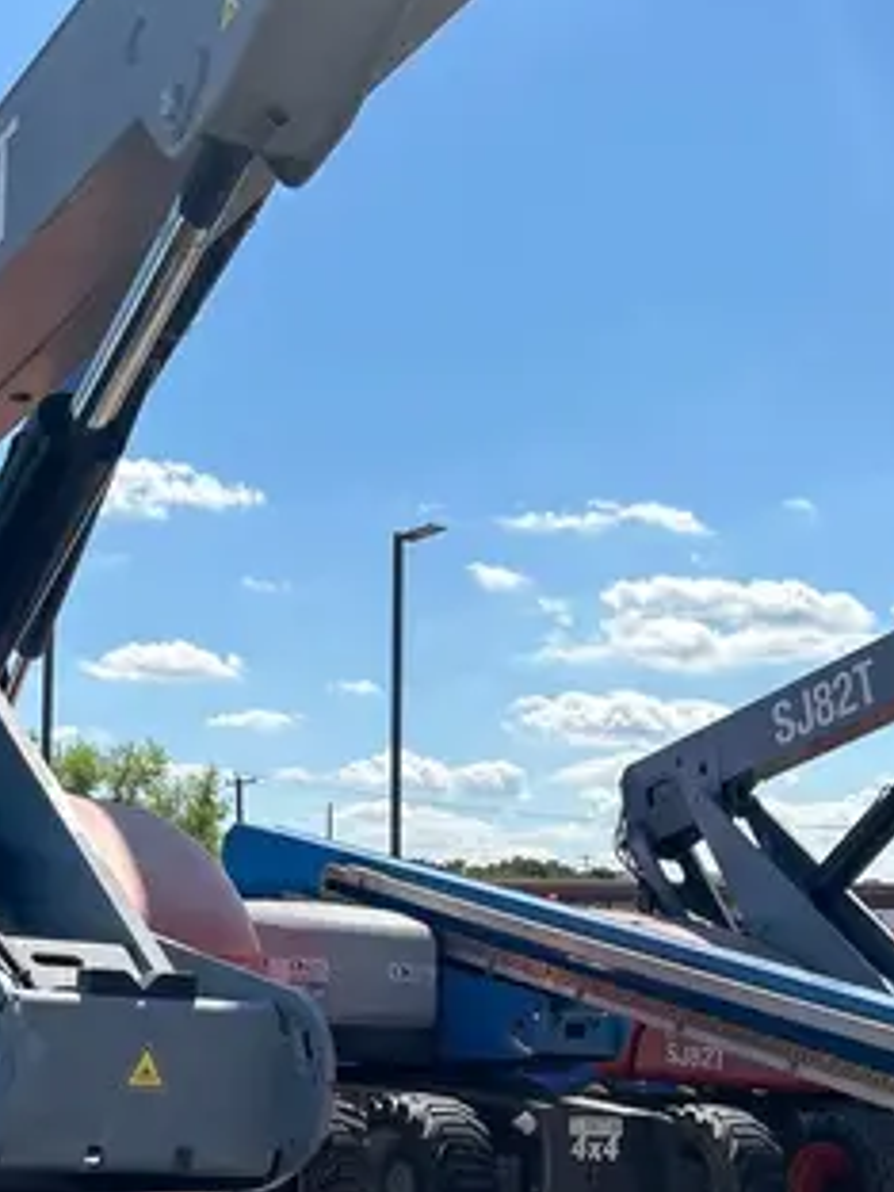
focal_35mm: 61
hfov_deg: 23.5
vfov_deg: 31.5
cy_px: 751
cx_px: 107
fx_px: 2101
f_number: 1.5
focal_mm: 5.7
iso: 50
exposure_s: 1/4630
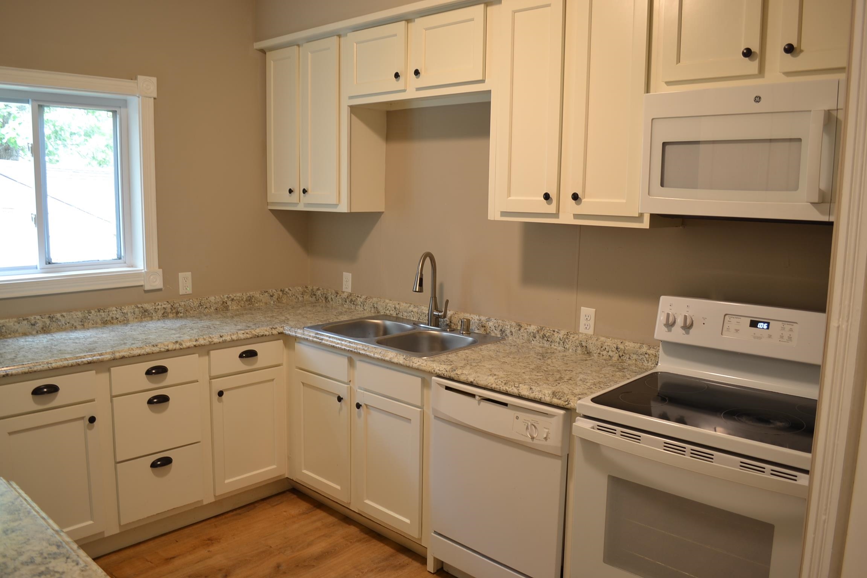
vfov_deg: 47.9
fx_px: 650
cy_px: 289
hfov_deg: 67.4
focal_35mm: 27
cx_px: 434
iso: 100
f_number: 3.5
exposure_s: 1/4
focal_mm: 18
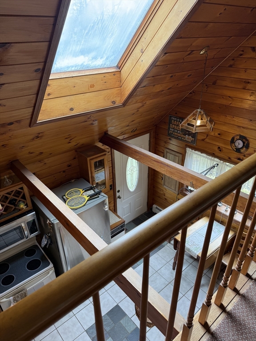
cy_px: 170
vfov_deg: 71.6
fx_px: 237
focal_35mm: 24
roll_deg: +1.2
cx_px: 128
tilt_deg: -31.4
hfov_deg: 56.8
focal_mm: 6.76
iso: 64
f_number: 1.78
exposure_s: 1/123
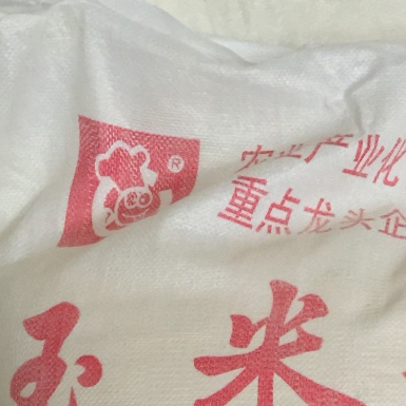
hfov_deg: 24.2
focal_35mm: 71
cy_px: 555
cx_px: 276
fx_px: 942
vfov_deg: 21.5
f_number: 2.2
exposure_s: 1/17
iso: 125
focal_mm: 4.15
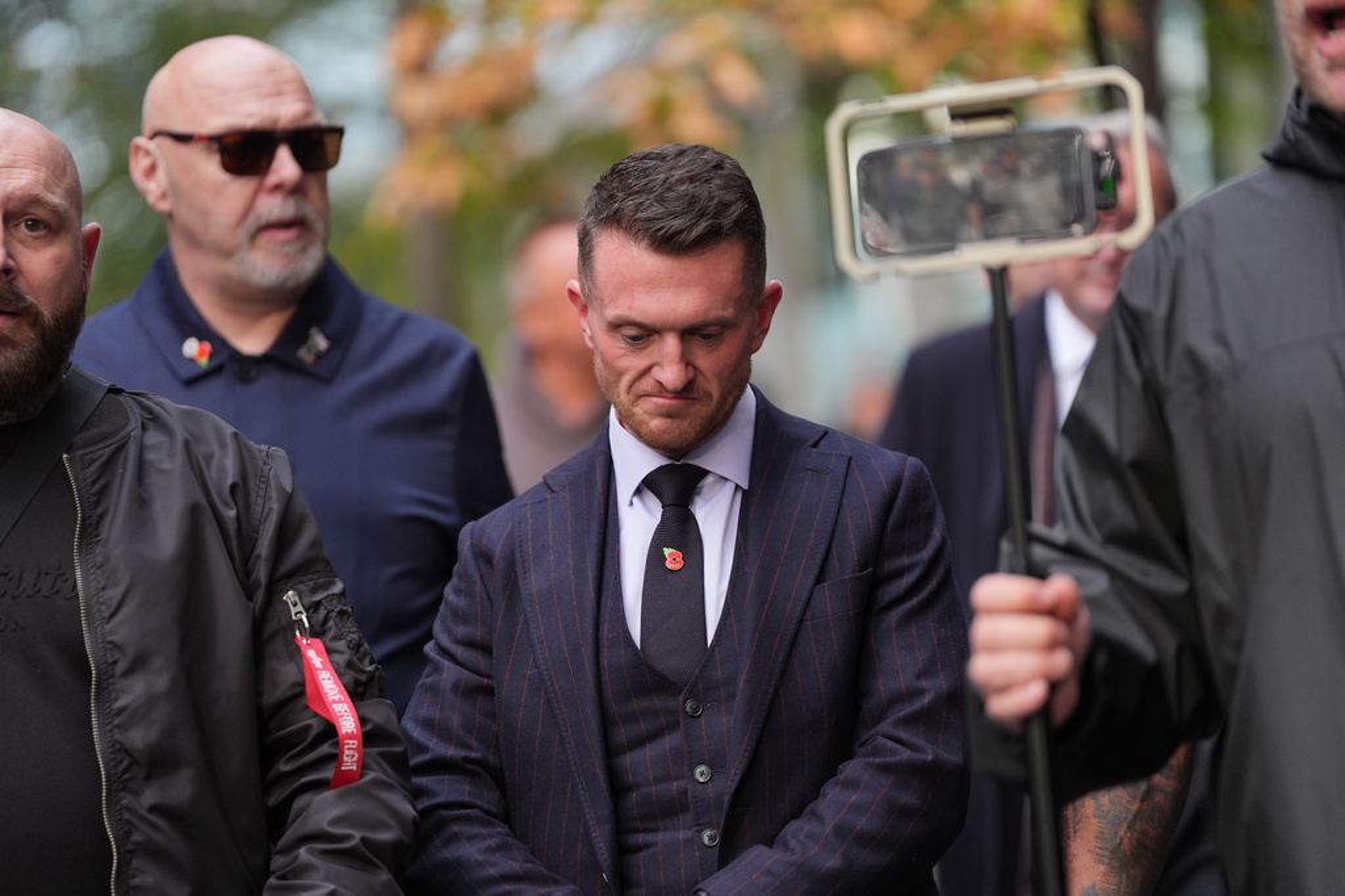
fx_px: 6461
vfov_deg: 7.9
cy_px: 448
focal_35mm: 173
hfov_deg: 11.9
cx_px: 672
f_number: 2.8
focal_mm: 173
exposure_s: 1/1000
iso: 1250
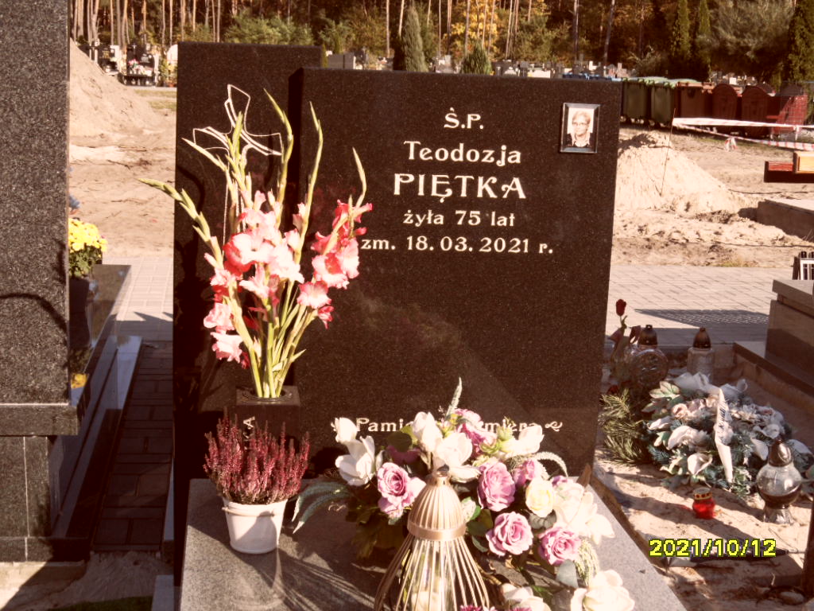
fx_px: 1176
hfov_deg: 38.2
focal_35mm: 50
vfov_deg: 29.1
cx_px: 407
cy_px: 306
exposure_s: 1/500
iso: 80
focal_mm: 8.2
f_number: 3.8
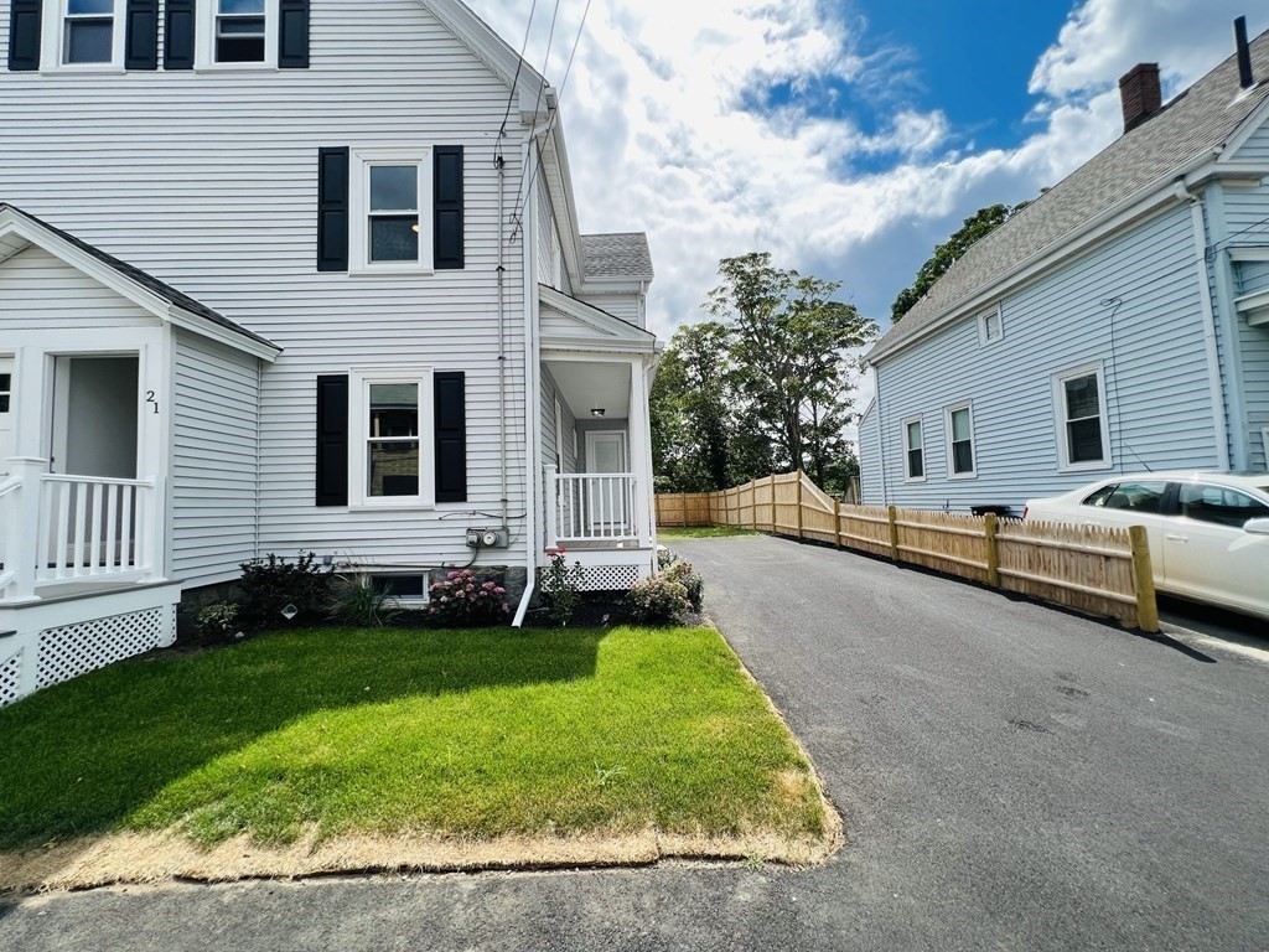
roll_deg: +1.3
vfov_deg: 89.9
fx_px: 477
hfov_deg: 106.2
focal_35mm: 13
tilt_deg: +2.7
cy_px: 476
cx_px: 634
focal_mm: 1.57
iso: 32
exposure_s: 1/1575
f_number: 1.8
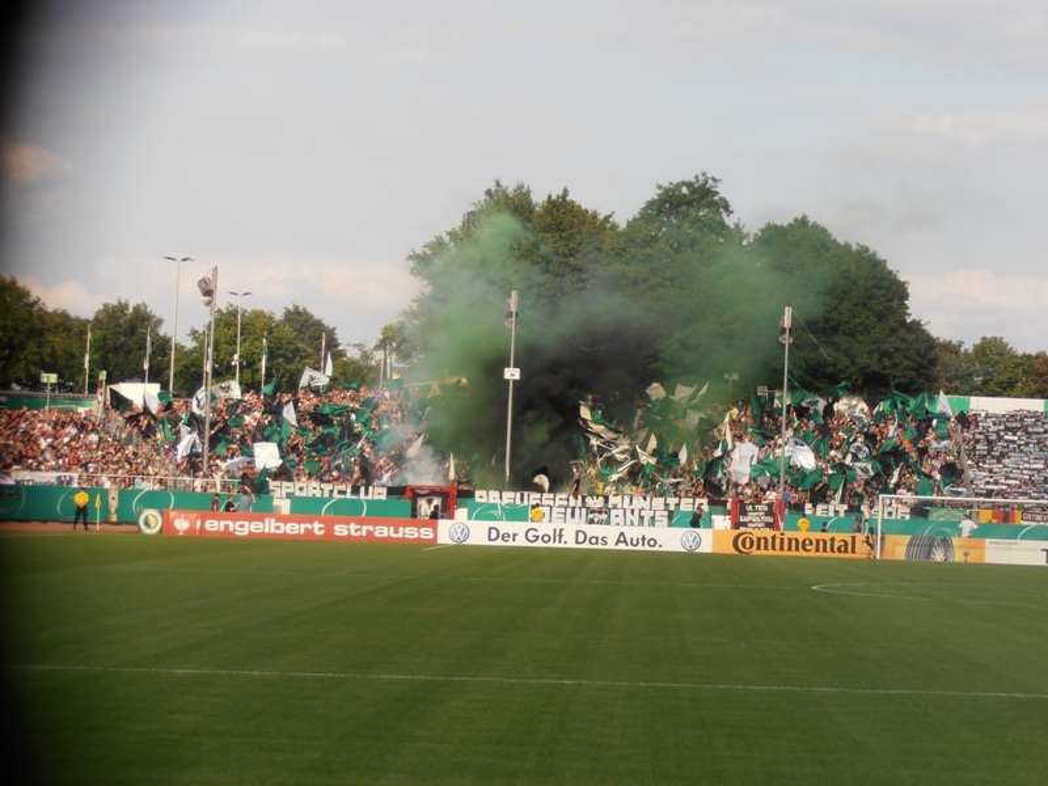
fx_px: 3361
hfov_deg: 17.7
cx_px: 524
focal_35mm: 111
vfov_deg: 13.3
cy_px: 393
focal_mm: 19.64
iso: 80
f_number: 5.5
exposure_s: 1/320
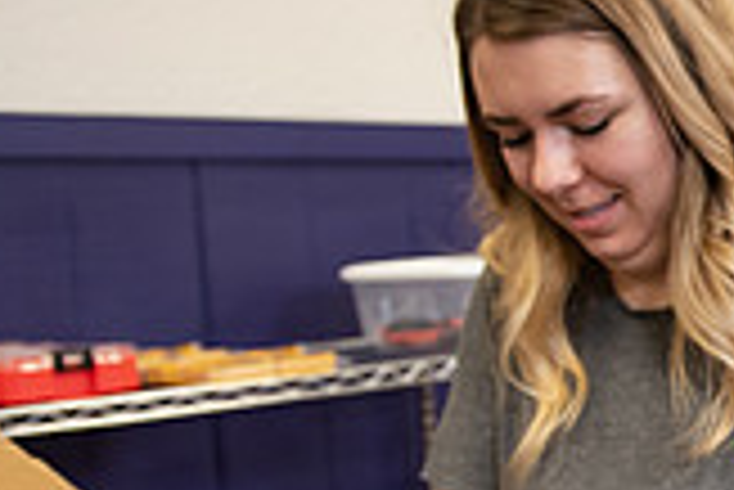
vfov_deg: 14.1
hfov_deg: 19.2
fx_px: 1959
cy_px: 470
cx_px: 1022
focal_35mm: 96
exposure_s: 1/125
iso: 800
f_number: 4
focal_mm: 27
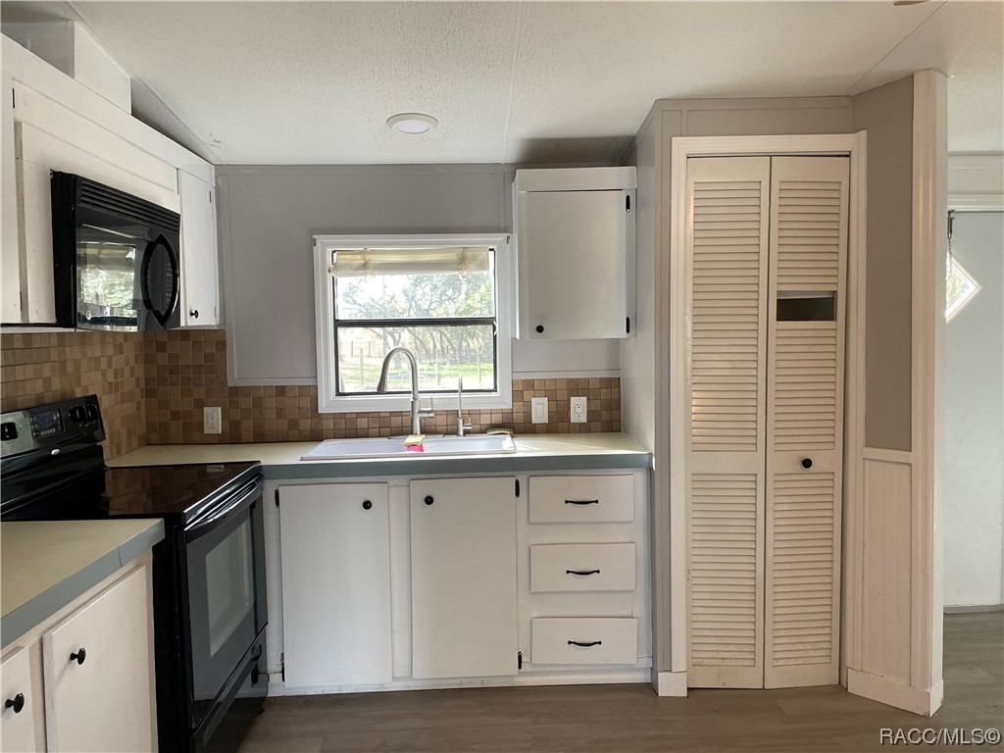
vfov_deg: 53.1
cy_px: 376
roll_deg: +0.7
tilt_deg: -3.1
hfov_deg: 67.3
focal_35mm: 26
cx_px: 502
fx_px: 754
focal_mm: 4.2
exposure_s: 1/116
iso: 125
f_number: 1.6
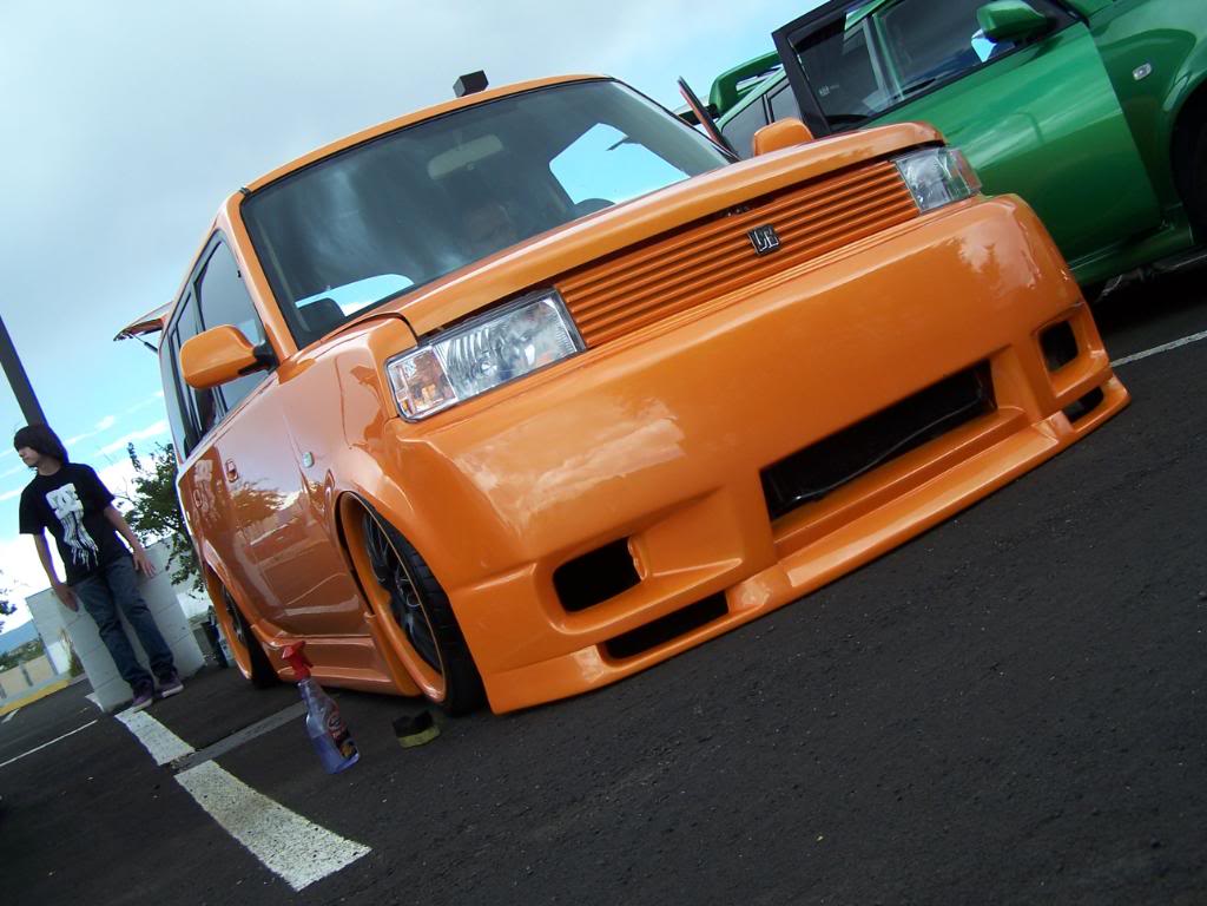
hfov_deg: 49.0
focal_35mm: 38
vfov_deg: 37.7
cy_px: 453
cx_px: 604
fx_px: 1325
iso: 80
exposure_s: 1/350
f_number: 2.8
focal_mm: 6.3
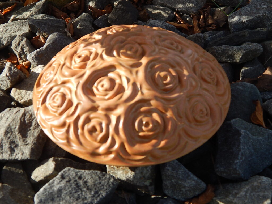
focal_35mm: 43
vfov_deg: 33.6
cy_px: 102
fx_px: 338
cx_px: 136
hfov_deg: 43.9
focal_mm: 7.7
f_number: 3.6
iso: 125
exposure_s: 1/400
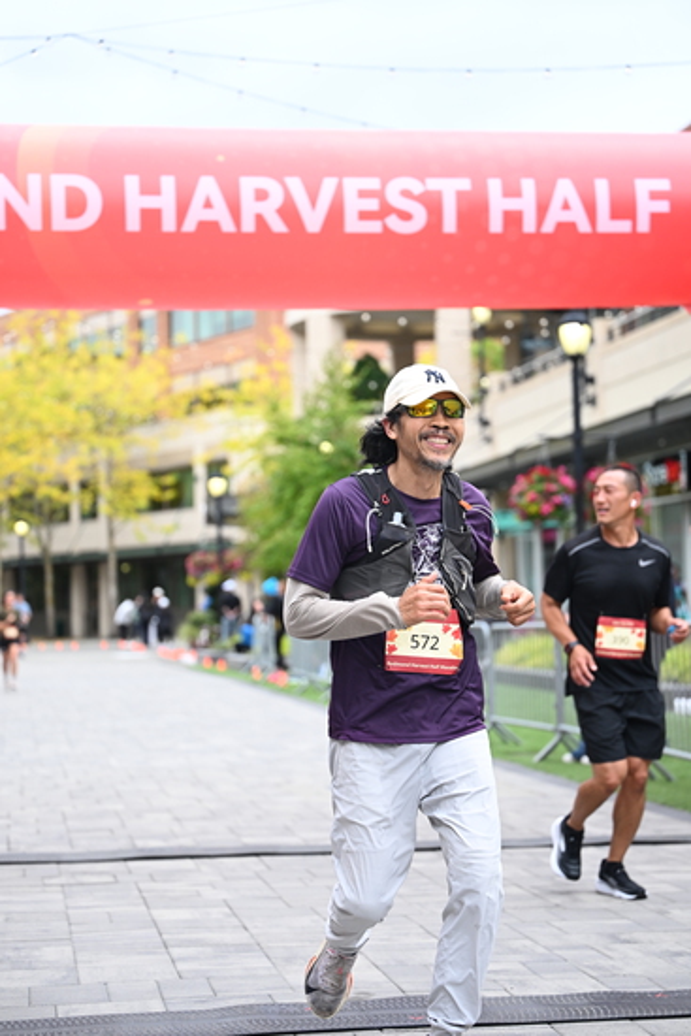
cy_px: 518
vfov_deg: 28.8
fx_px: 2014
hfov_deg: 19.5
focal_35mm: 70
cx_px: 346
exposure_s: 1/1600
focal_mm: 70
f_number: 2.8
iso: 640
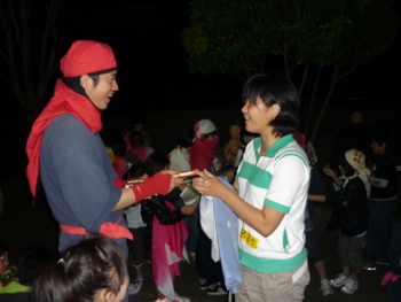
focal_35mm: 37
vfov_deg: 38.7
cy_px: 151
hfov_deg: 50.1
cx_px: 200
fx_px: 429
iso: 200
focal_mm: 5.5
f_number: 2.8
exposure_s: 1/30
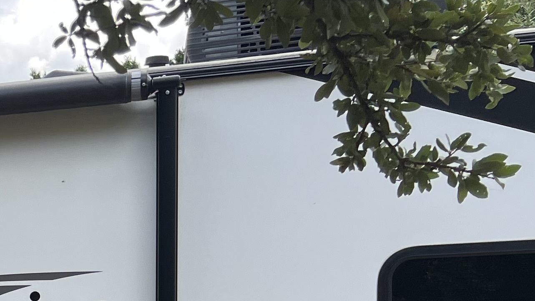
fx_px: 1263
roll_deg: -0.2
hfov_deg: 20.5
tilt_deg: -5.9
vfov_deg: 12.9
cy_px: 452
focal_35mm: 89
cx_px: -267
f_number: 1.5
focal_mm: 5.7
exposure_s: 1/797
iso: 50
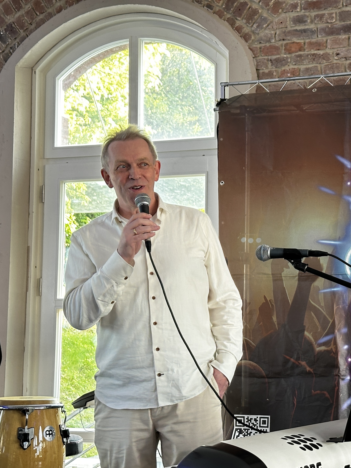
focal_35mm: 48
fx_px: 649
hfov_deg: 30.3
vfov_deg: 39.6
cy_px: 234
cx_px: 176
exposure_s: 1/49
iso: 125
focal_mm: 6.86
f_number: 1.78
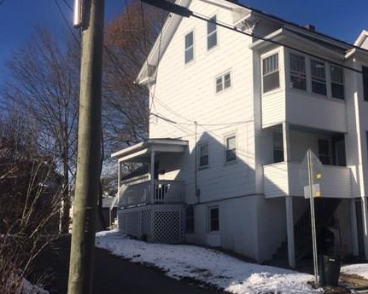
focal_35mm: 42
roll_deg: +2.4
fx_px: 458
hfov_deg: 42.6
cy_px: 150
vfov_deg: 35.7
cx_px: 271
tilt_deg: +11.0
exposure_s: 1/2959
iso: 25
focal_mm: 4.15
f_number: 2.2
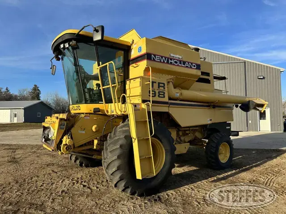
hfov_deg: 71.6
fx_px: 198
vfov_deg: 56.8
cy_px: 107
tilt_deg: +4.5
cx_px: 143
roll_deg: +0.3
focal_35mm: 24
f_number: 1.78
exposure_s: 1/2469
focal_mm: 6.86
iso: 80
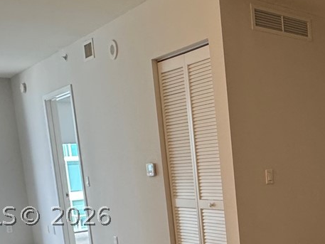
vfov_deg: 28.6
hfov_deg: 35.1
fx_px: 460
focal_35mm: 49
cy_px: 216
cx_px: 329
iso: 250
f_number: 2.2
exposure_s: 1/60
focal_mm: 2.22
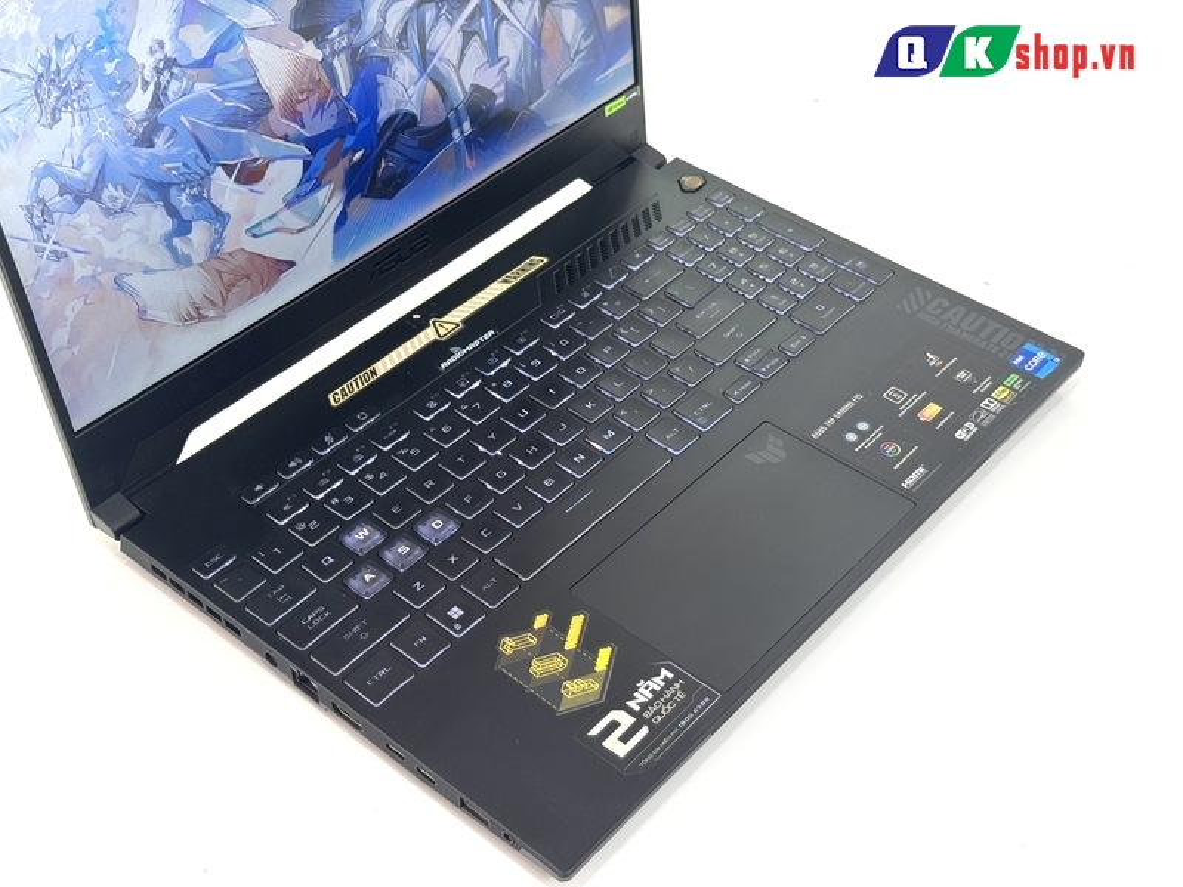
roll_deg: +0.9
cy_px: 444
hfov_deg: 39.7
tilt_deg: -44.2
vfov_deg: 30.3
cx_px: 592
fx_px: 1640
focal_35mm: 48
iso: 100
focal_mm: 6.76
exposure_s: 1/100
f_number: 1.78
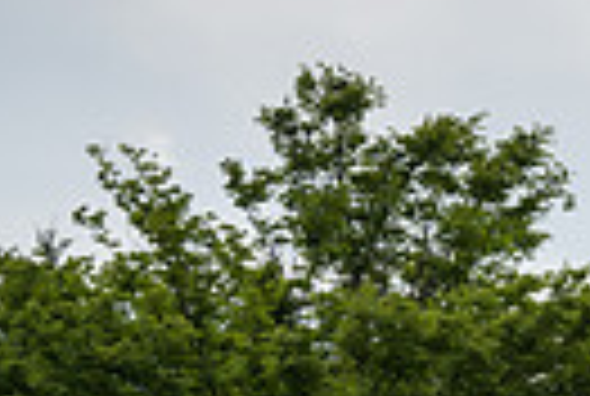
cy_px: 295
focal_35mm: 106
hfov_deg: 15.5
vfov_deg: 12.9
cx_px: 1171
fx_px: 1741
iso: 200
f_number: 3.2
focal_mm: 24
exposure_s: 1/640
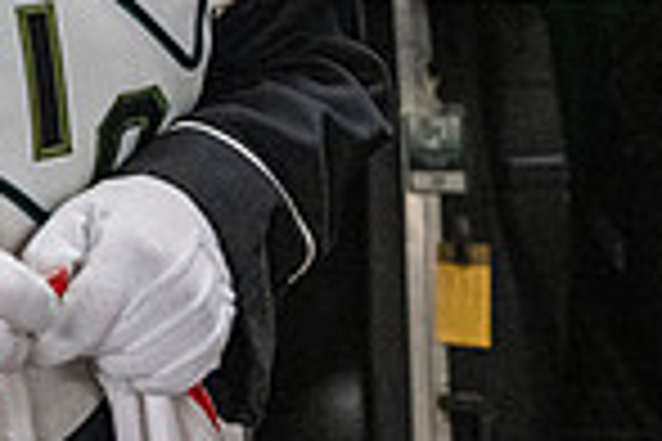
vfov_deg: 13.3
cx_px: 18
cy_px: -290
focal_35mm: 95
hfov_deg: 20.8
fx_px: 1747
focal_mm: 24
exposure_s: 1/500
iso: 5000
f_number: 3.2
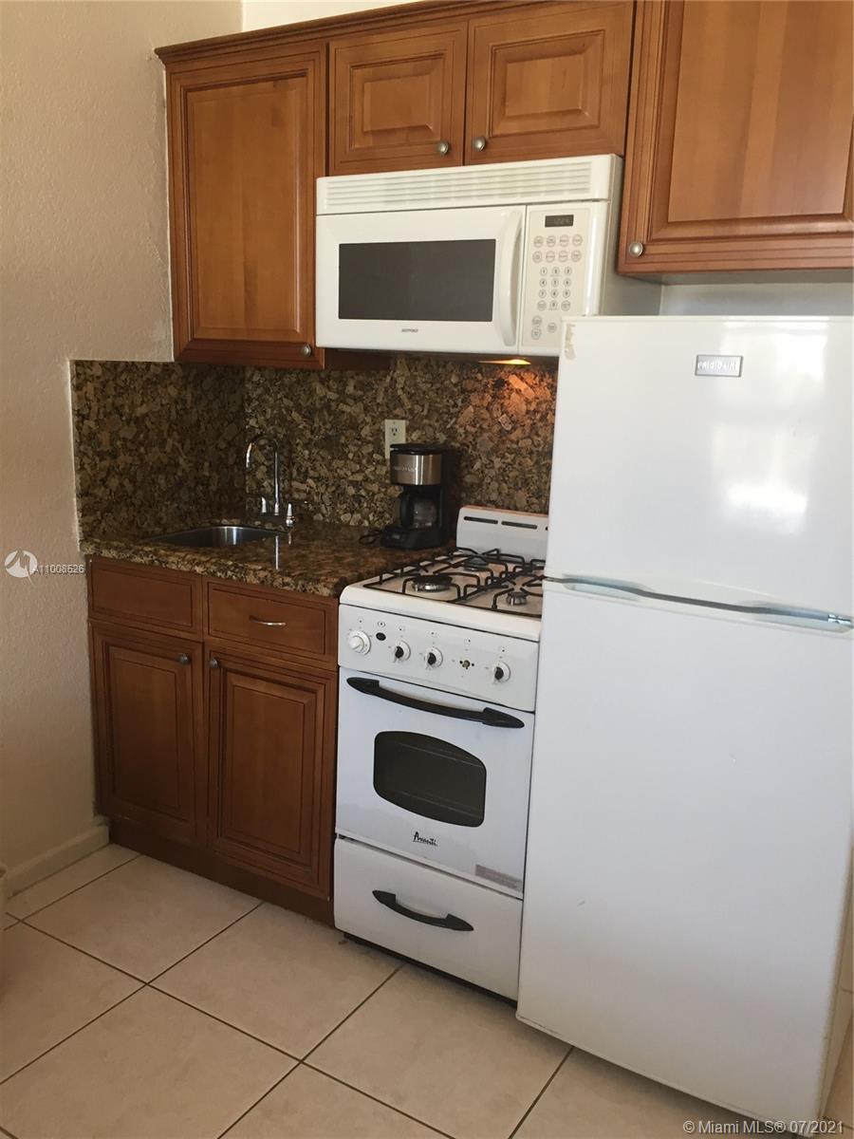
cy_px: 570
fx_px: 954
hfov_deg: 48.2
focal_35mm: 29
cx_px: 427
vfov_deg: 61.7
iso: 64
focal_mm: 4.15
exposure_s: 1/30
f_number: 2.2
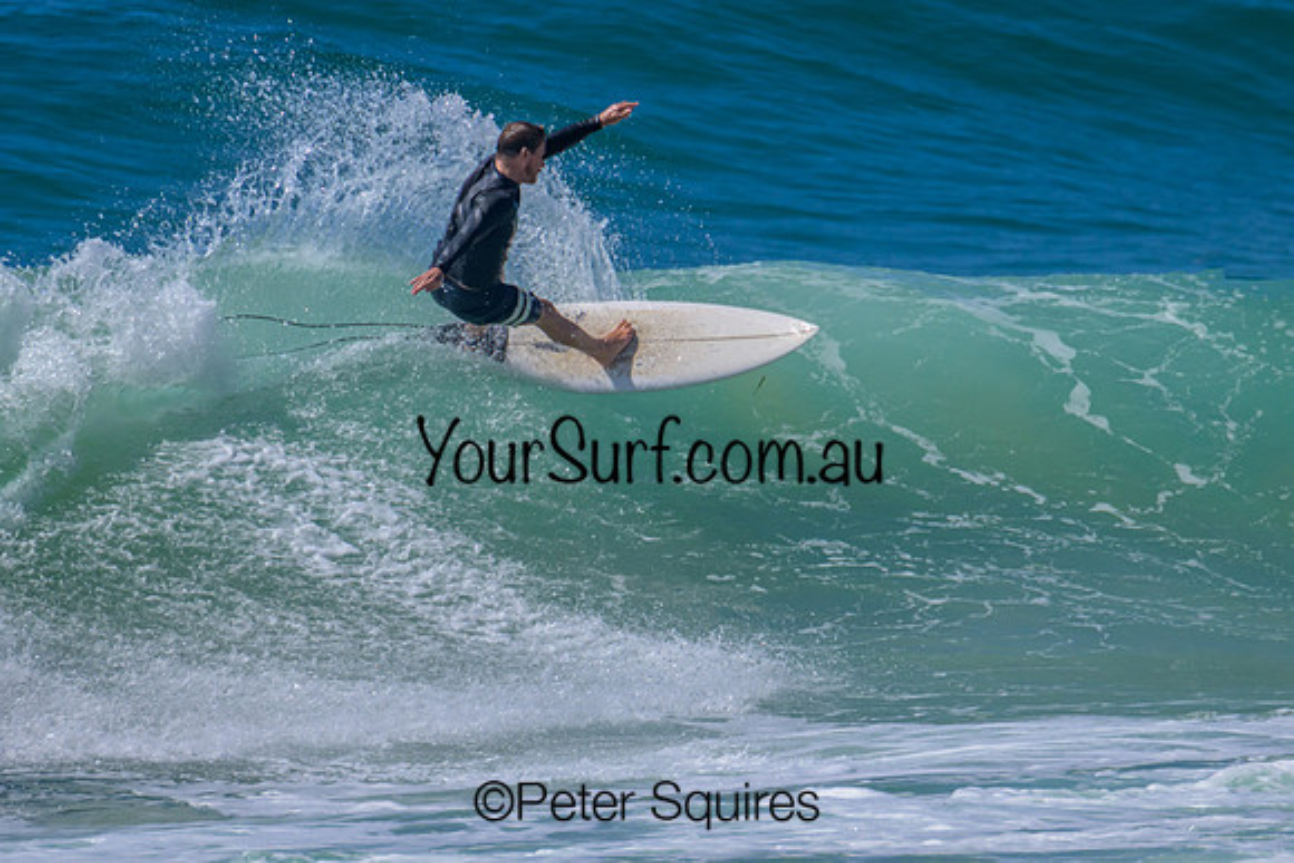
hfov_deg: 2.1
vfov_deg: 1.4
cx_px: 599
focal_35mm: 996
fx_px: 35816
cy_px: 535
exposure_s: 1/2000
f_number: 11
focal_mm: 800
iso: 560
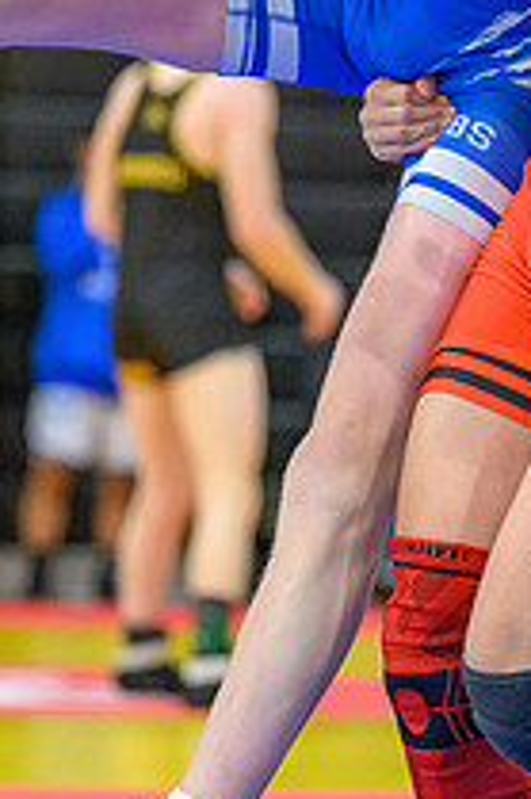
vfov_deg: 5.6
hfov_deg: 3.7
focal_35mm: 371
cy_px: 214
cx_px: 579
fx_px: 8221
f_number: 2.8
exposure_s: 1/800
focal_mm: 115
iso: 11400
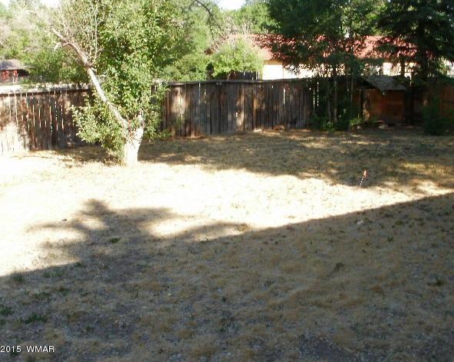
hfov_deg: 48.0
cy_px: 181
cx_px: 234
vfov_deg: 39.1
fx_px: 510
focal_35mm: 38
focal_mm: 6.3
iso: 100
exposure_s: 1/100
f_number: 5.6
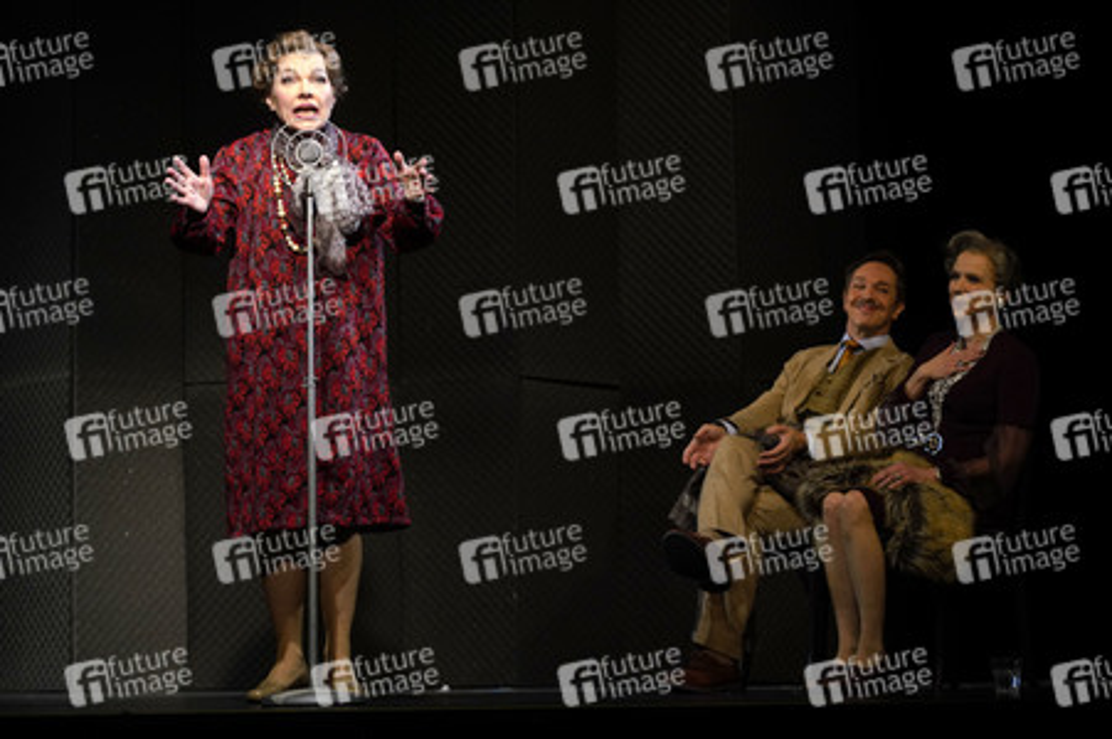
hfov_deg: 21.7
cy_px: 370
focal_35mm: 94
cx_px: 556
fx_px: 2901
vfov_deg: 14.5
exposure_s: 1/250
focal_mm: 94
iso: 1600
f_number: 5.6
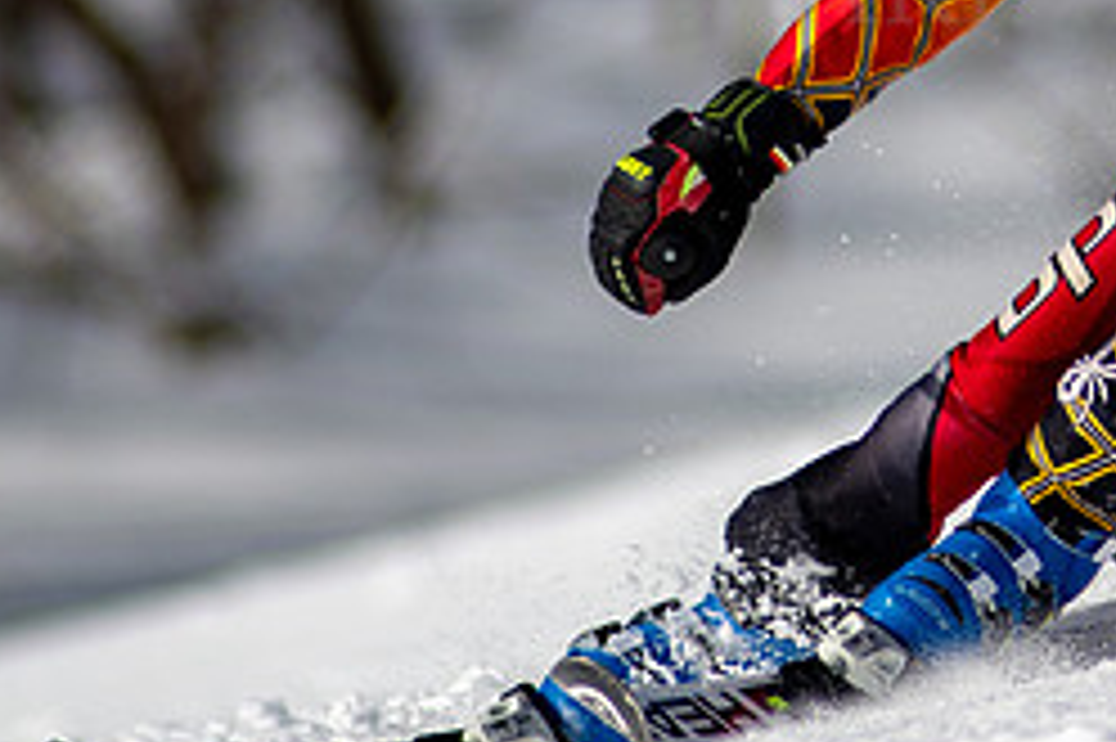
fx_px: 42750
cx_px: 1154
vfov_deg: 1.0
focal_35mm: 1380
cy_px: 48
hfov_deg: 1.5
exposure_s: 1/6400
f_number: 2.8
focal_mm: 300
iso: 100
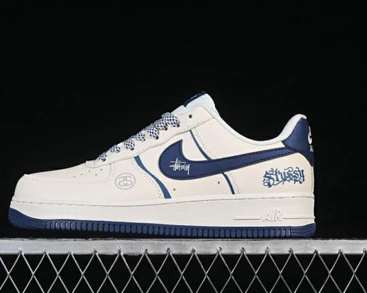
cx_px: 170
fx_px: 923
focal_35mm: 85
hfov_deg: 22.5
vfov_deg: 18.1
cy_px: 147
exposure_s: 1/80
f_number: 8
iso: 160
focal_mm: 50
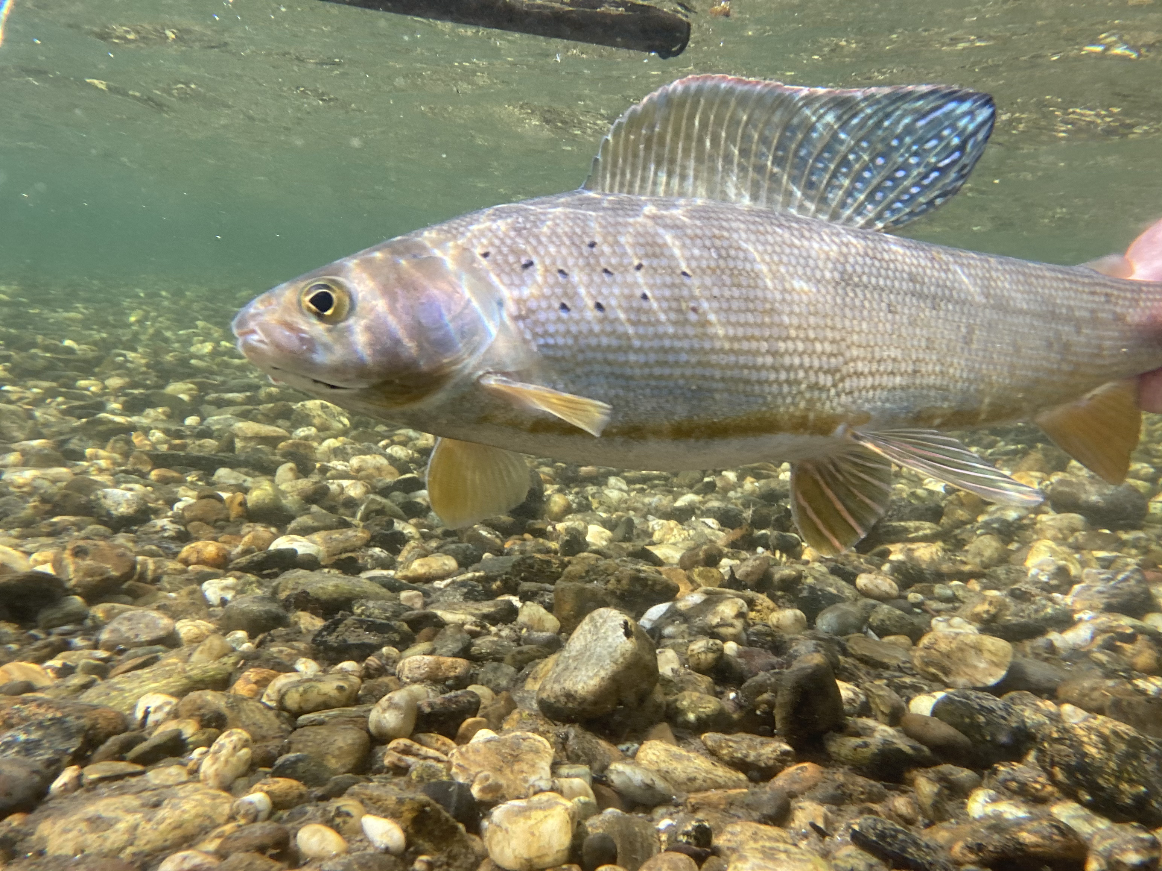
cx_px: 581
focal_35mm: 30
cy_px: 436
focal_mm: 2.71
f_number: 2.2
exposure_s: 1/122
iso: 25
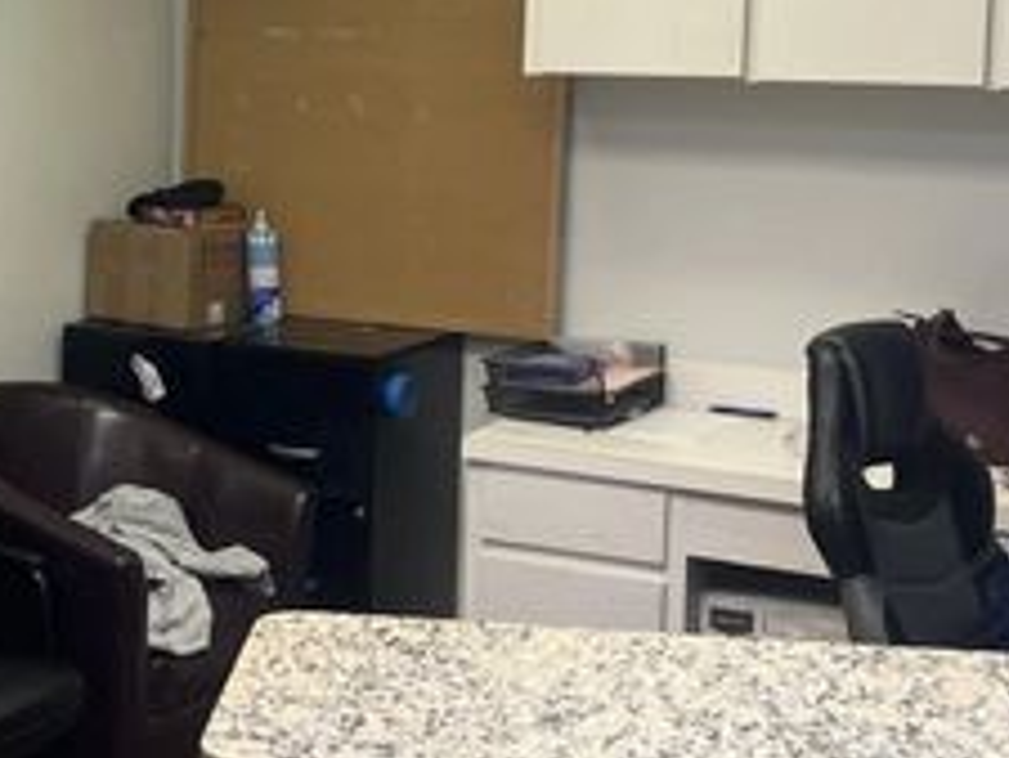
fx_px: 2158
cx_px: 184
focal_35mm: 74
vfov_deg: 19.9
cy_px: 274
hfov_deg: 25.8
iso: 80
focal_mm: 5.1
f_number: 1.6
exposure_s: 1/120
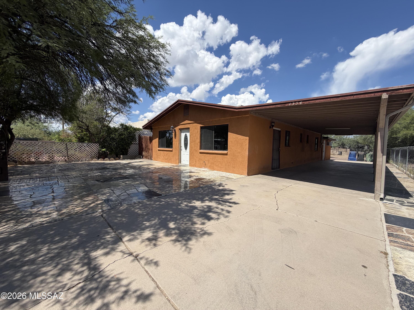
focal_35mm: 14
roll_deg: -0.7
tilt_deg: -0.9
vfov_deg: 85.7
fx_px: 167
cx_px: 207
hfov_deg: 102.1
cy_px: 155
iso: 20
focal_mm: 2.22
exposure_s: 1/1145
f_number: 2.2
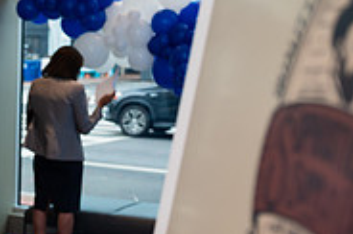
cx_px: -111
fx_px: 763
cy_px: 227
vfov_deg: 17.1
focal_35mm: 78
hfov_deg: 23.0
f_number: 3.2
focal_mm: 24
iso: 400
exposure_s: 1/200
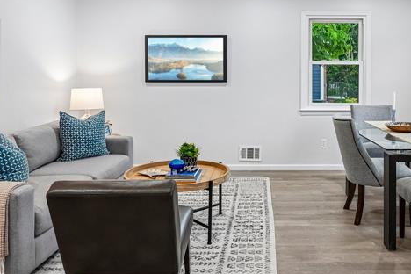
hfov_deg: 53.8
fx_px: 400
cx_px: 260
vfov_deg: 37.2
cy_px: 77
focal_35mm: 35
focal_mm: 16
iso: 400
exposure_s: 1/15
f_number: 8
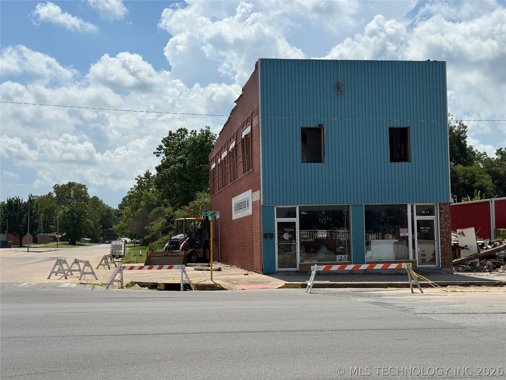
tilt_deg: +4.9
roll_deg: +1.2
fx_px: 702
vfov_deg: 30.3
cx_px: 253
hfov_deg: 39.7
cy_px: 190
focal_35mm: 48
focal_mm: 6.76
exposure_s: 1/11364
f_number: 1.78
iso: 80
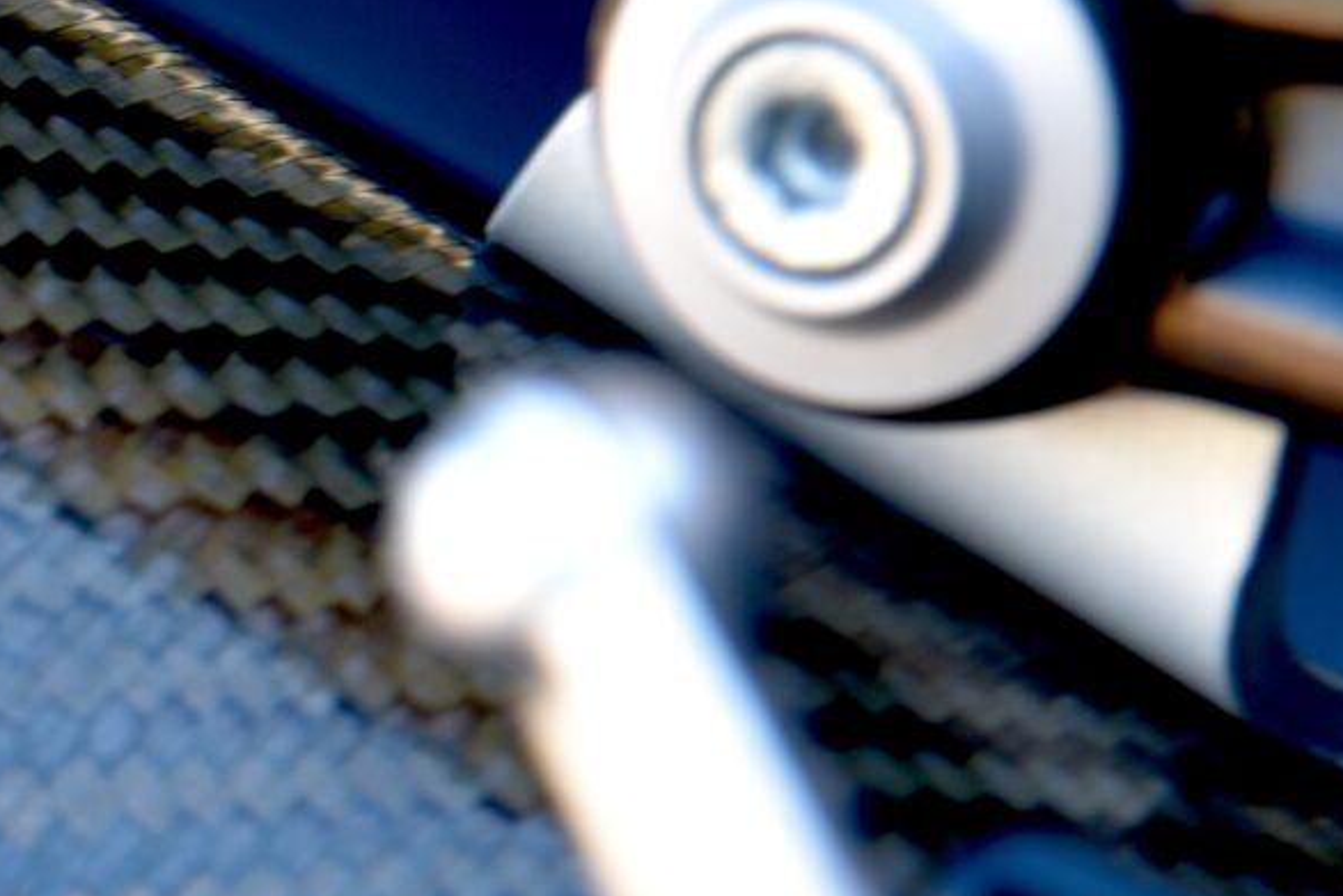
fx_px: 11418
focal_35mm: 306
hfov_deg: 6.6
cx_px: -1233
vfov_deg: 4.5
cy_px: 844
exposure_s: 1/60
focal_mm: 70
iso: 200
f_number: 4
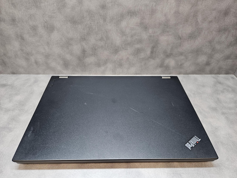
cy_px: 89
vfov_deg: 58.9
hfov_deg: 73.9
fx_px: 157
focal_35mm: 23
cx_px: 118
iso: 250
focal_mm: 5.4
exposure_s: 1/100
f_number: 1.8
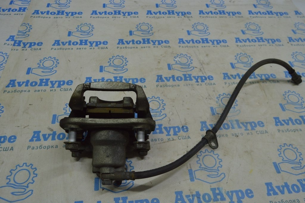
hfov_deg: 67.4
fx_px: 229
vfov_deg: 47.9
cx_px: 152
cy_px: 102
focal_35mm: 27
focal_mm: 18
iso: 400
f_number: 7.1
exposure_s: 1/50
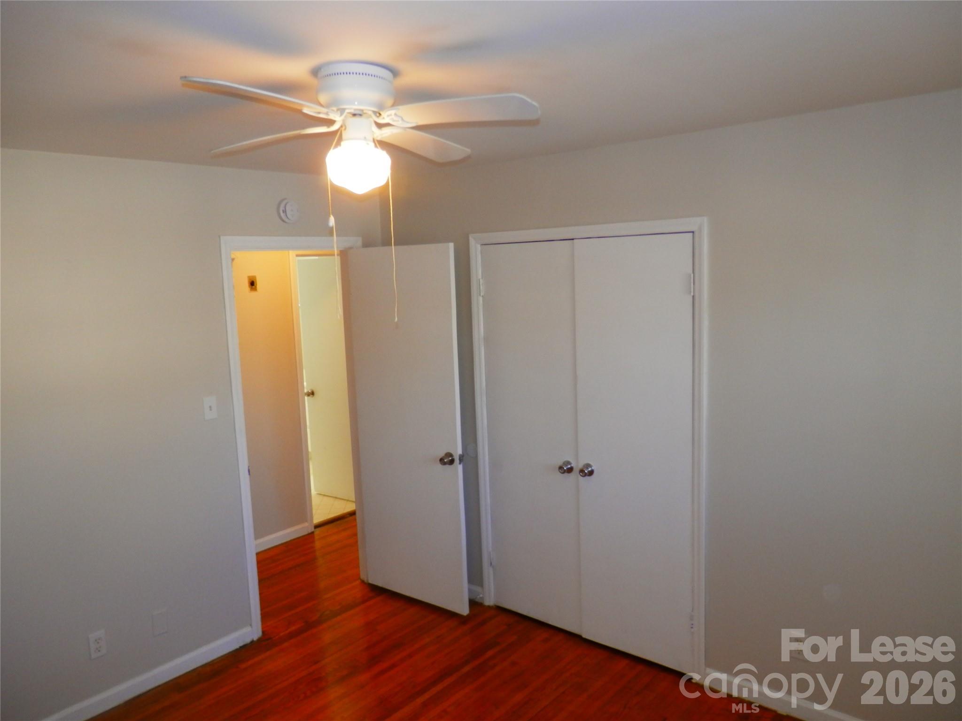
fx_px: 695
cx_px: 481
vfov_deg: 54.9
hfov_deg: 69.4
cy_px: 360
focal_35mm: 25
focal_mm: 4.5
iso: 100
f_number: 3
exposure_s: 1/30
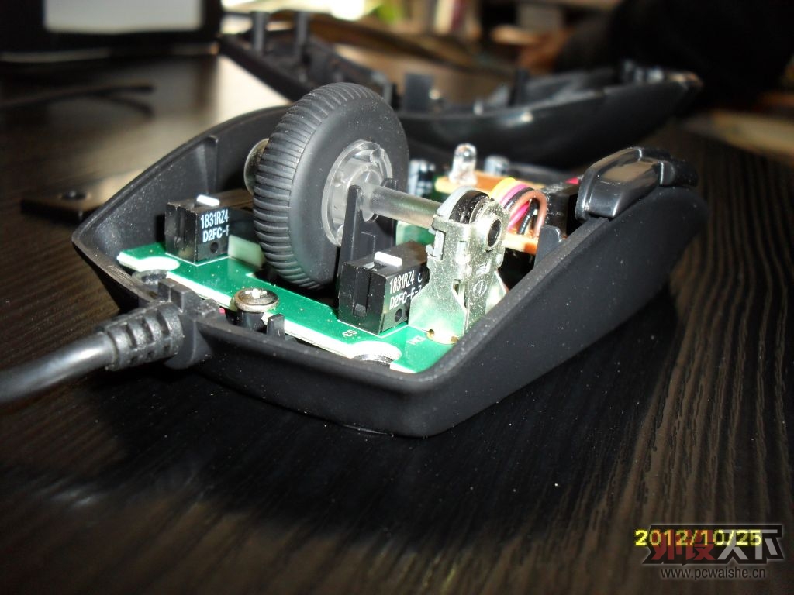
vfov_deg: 40.7
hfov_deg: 52.6
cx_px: 397
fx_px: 803
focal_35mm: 35
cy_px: 298
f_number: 3.2
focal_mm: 6.3
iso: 200
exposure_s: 1/45
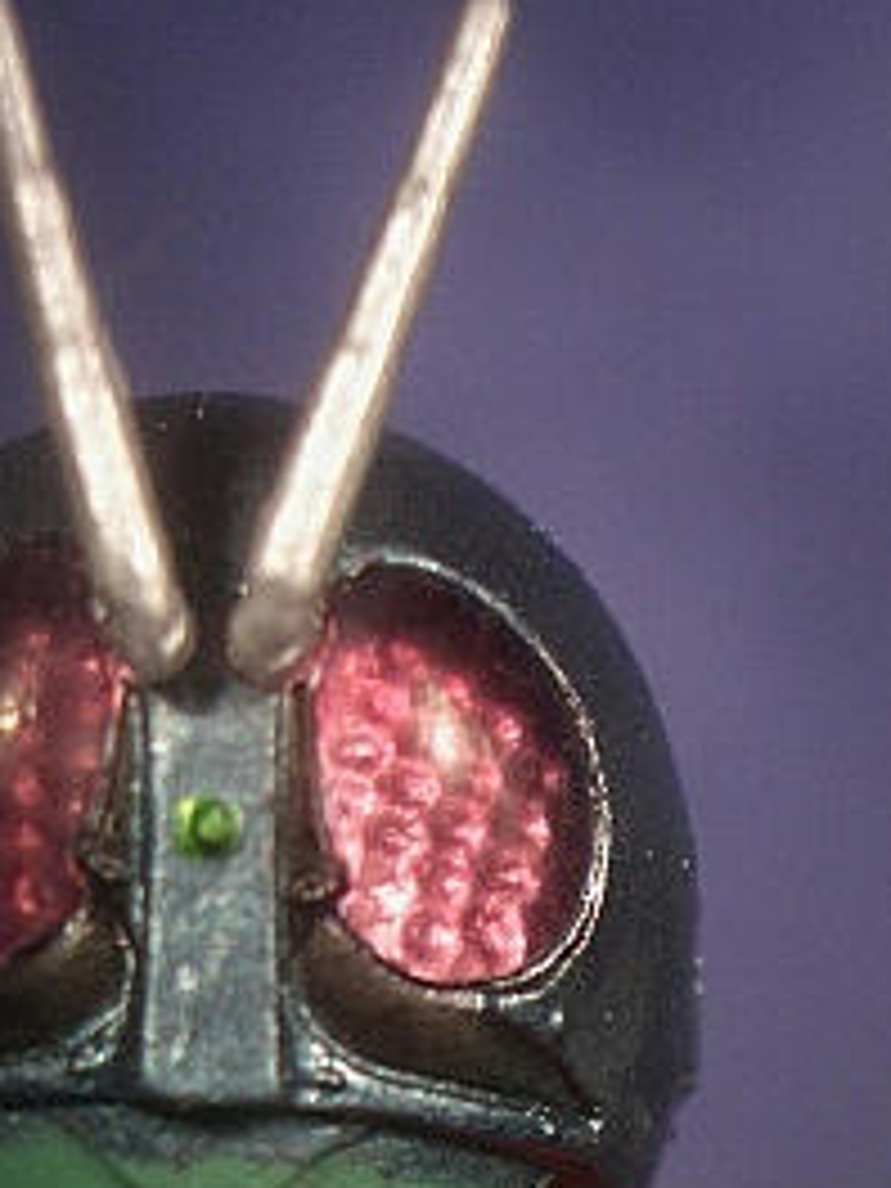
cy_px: 1390
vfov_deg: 16.0
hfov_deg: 12.5
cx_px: 454
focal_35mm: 119
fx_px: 4084
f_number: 3.1
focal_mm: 8.2
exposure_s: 1/40
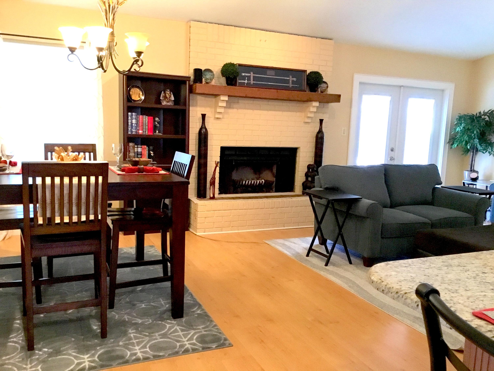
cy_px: 186
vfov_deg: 45.4
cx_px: 247
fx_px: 442
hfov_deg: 58.4
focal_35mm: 31
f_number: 2.4
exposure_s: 1/30
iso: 200
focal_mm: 3.3
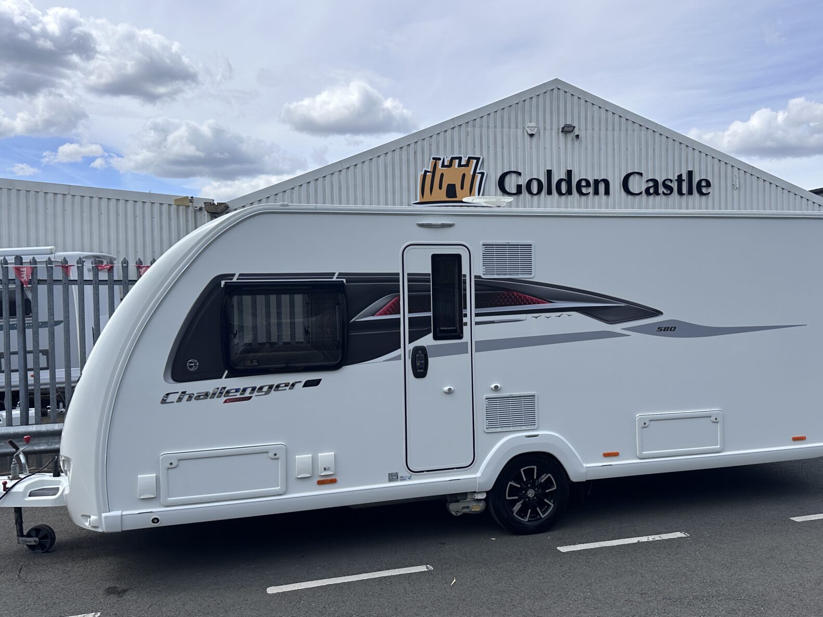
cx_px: 465
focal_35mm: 31
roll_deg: +1.6
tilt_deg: +4.0
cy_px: 292
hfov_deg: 58.2
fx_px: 737
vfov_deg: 45.4
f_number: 1.78
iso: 80
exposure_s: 1/7042
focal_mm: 6.86
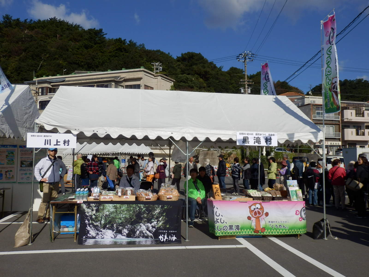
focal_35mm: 30
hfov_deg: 60.0
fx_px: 320
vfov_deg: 46.8
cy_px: 138
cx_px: 184
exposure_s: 1/320
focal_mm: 5.5
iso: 80
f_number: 9.4
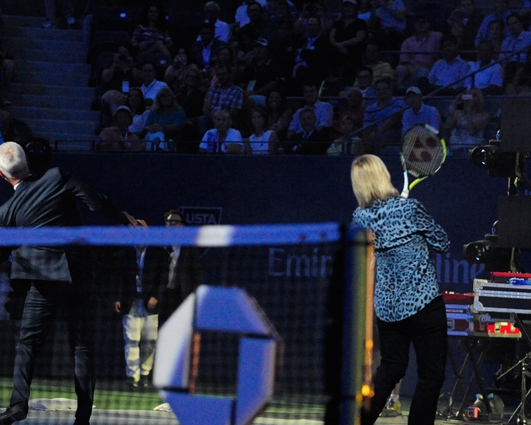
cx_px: 235
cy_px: 239
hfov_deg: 9.7
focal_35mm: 199
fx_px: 3128
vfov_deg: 7.8
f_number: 2.8
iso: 6400
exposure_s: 1/800
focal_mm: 120
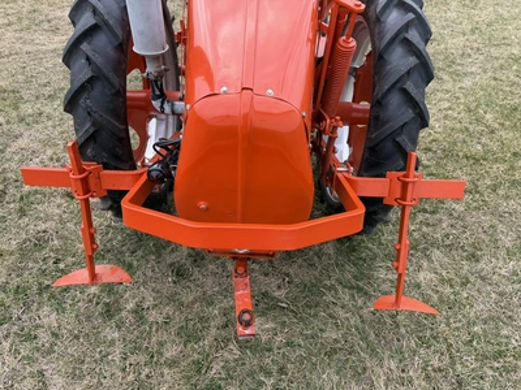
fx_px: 361
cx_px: 260
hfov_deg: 71.6
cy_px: 195
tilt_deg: -47.0
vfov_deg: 56.8
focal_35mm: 24
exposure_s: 1/689
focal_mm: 6.76
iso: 80
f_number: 1.78
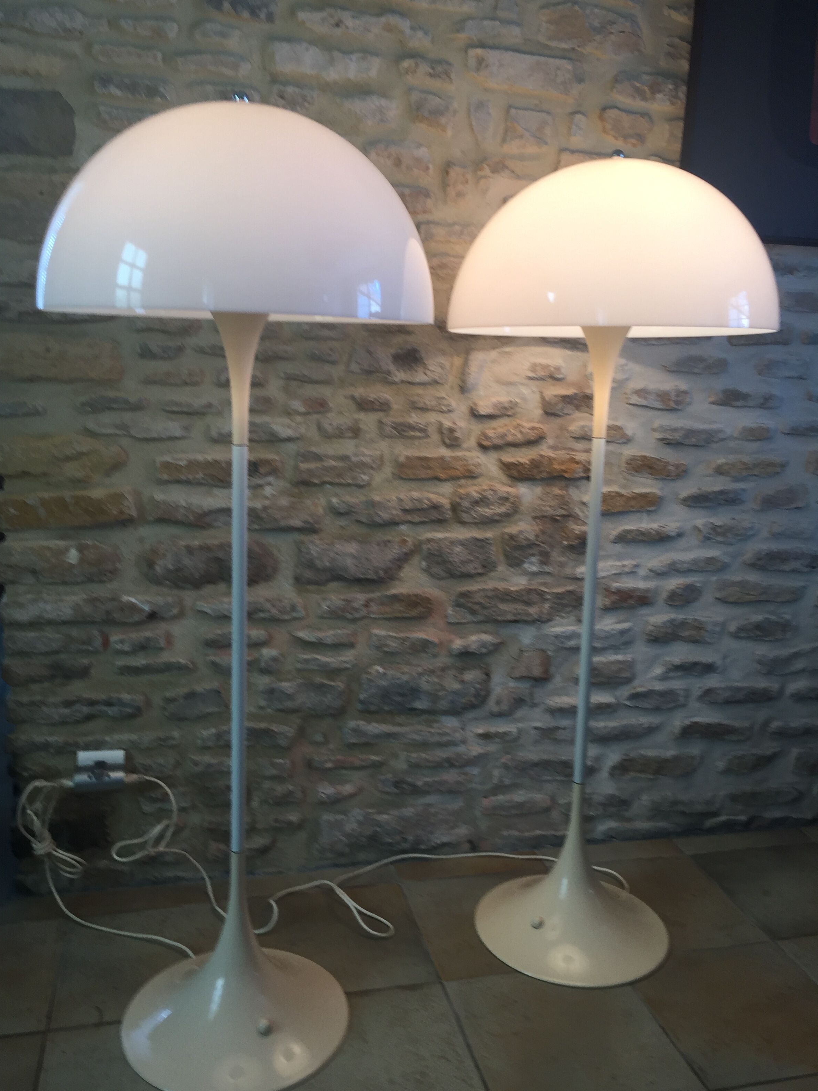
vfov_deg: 60.0
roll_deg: -2.6
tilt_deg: -11.5
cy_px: 551
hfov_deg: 46.8
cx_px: 397
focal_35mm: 30
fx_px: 945
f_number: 2.2
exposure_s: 1/50
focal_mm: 4.15
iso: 40
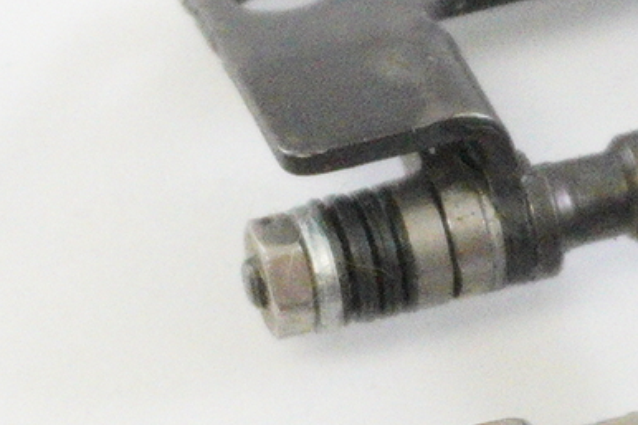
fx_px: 4818
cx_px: -53
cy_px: 342
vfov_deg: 5.0
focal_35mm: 272
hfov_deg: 7.5
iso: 6400
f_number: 5.6
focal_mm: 28
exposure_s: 1/320
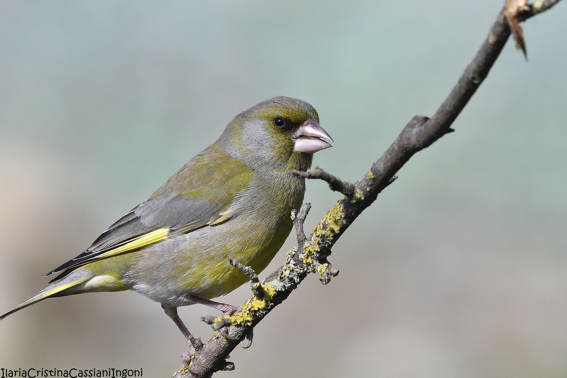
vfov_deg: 1.7
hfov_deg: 2.6
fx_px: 12599
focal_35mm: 800
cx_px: 284
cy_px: 189
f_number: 8
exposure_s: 1/2000
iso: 2800
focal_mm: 400
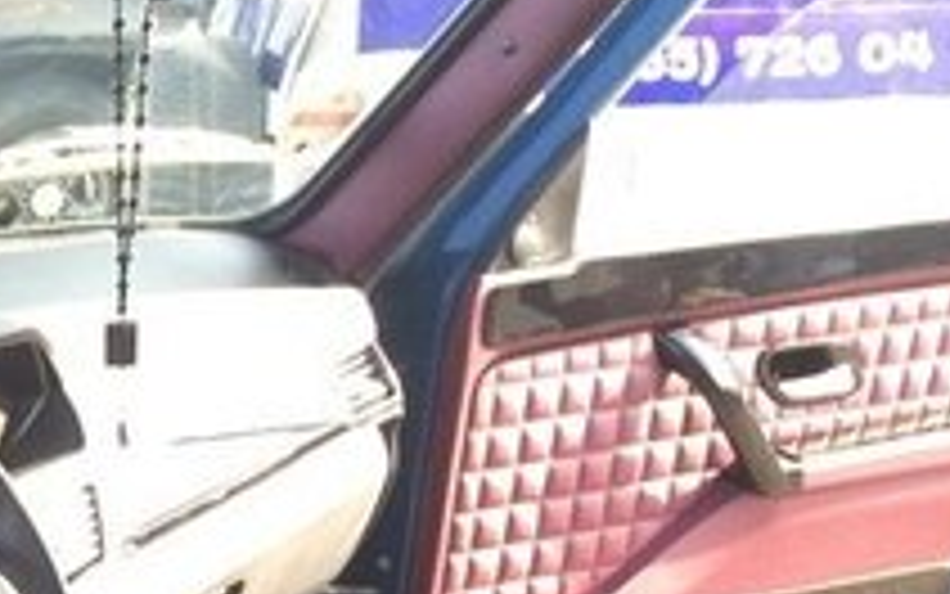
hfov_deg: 19.9
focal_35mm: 96
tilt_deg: -27.7
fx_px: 2486
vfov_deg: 12.5
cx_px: -279
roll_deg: +2.1
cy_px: 1042
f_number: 2.2
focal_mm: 4.15
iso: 50
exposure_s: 1/100
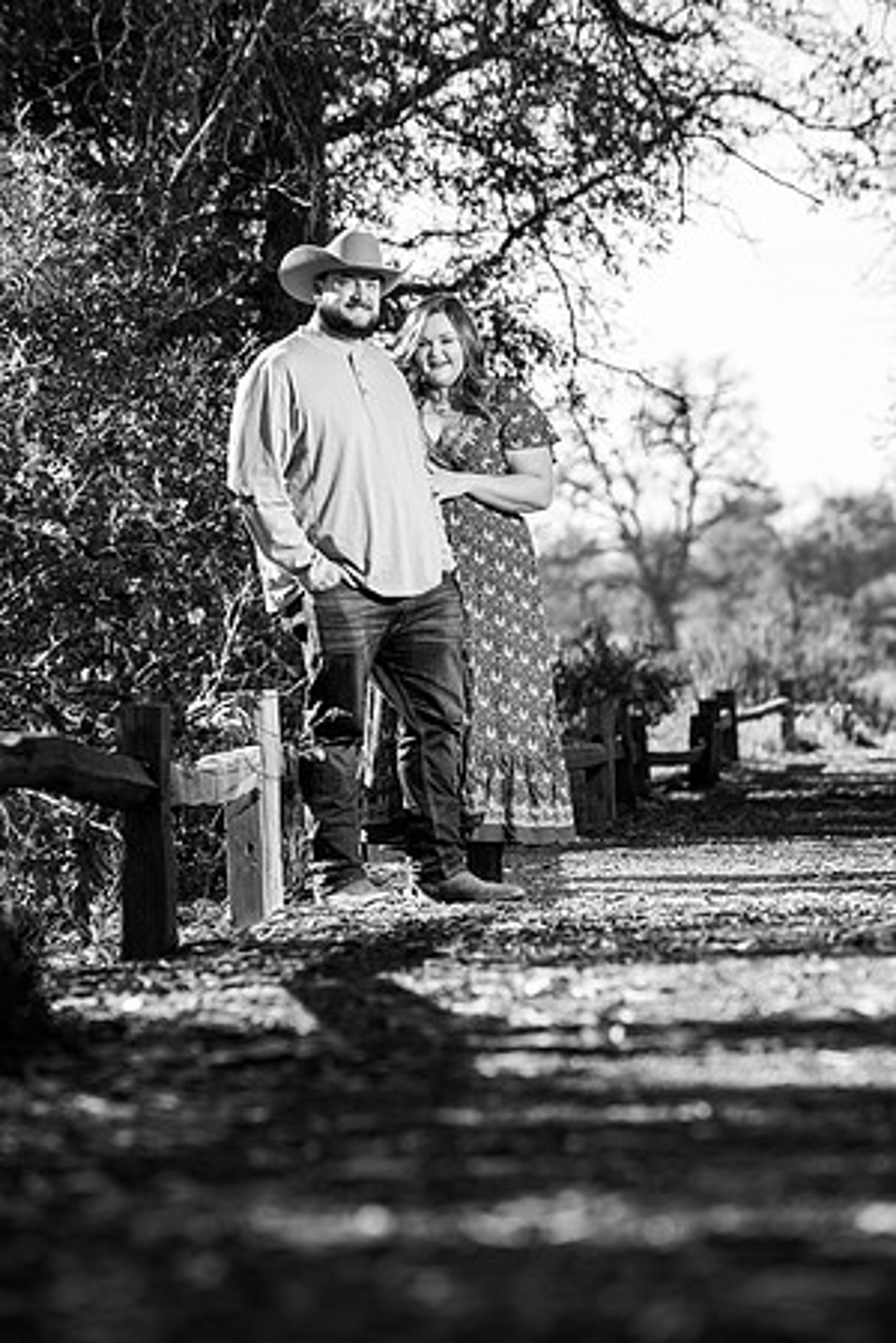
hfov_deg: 6.9
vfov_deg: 10.3
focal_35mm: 200
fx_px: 7466
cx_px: 448
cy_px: 672
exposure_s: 1/250
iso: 160
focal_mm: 200
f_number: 5.6
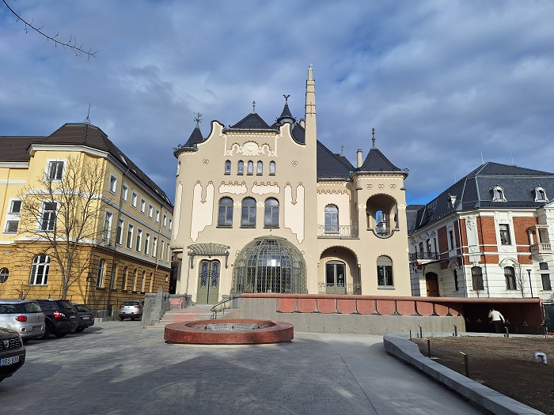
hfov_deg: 73.9
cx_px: 277
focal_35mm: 23
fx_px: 368
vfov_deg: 58.9
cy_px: 208
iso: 40
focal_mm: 5.54
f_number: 1.8
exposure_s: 1/2695
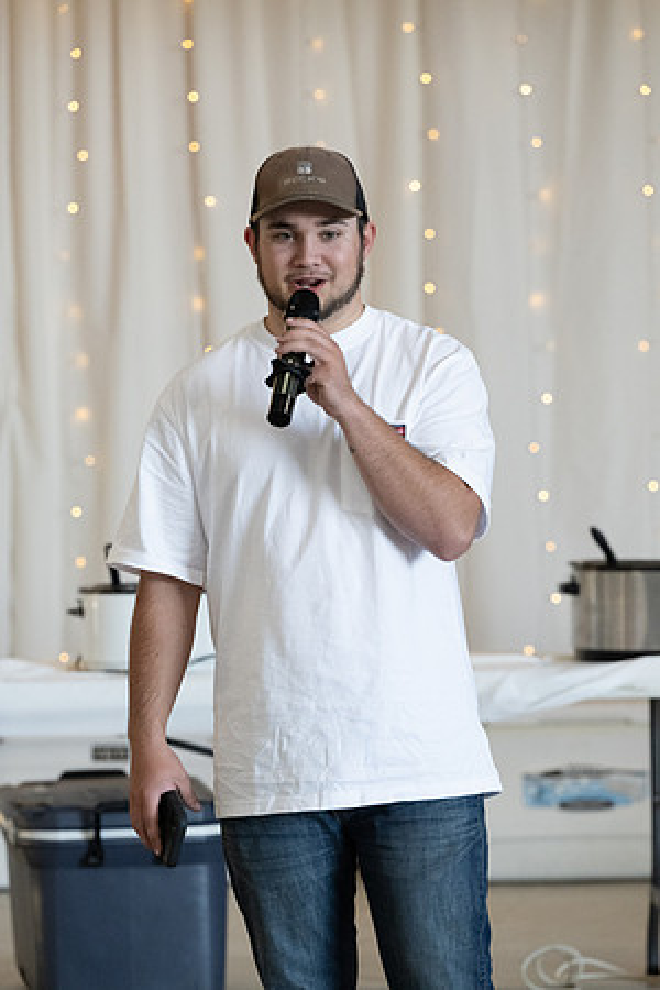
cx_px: 330
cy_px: 495
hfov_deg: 6.9
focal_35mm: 200
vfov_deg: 10.3
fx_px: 5500
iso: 6400
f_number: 5.6
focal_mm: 200
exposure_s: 1/250
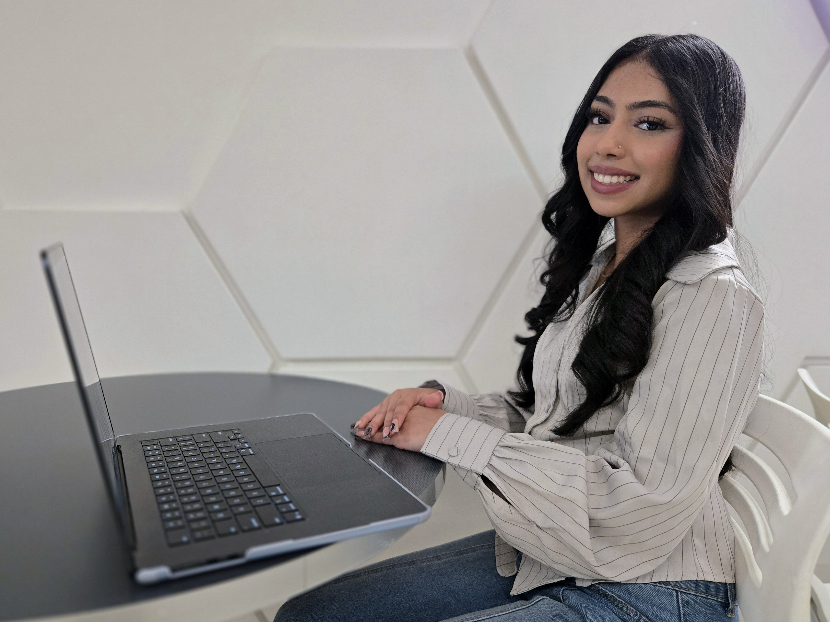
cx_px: 404
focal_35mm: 26
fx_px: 623
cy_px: 314
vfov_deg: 53.1
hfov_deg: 67.3
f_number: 1.8
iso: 800
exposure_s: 1/120
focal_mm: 5.4
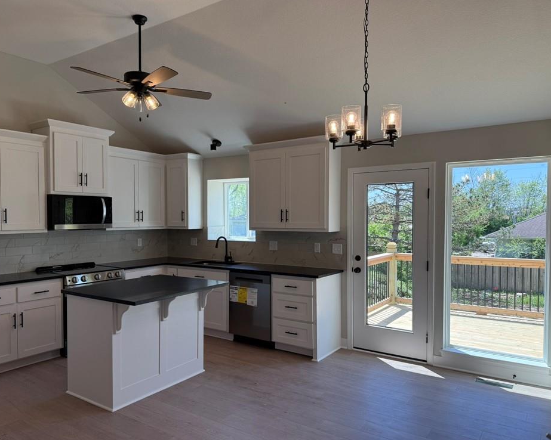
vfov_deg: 54.9
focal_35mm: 26
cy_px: 225
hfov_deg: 65.9
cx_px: 250
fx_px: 424
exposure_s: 1/524
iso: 100
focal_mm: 6.76
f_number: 1.78
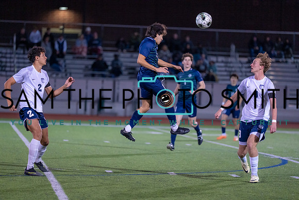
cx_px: 150
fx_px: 1661
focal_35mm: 200
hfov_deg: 10.3
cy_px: 100
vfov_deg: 6.9
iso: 3200
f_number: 2.8
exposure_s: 1/1000
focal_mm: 200
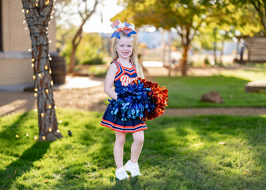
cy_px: 97
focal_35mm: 56
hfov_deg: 34.8
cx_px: 134
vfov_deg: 25.2
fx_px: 424
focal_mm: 50
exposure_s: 1/800
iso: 100
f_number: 1.2
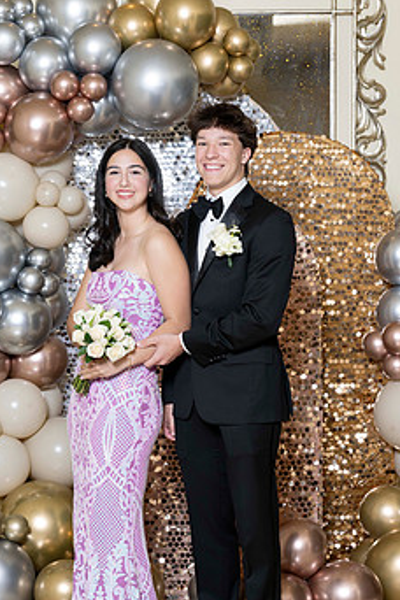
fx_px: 1533
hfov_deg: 14.8
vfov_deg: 22.1
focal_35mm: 92
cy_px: 337
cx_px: 146
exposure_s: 1/200
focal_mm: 70
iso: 250
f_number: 5.6
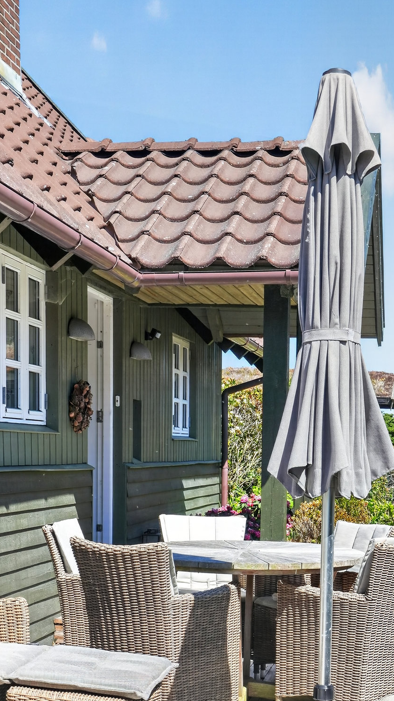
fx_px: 1170
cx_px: 328
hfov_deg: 18.9
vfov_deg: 32.6
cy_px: 538
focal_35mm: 63
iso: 400
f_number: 8
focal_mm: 35
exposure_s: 1/125
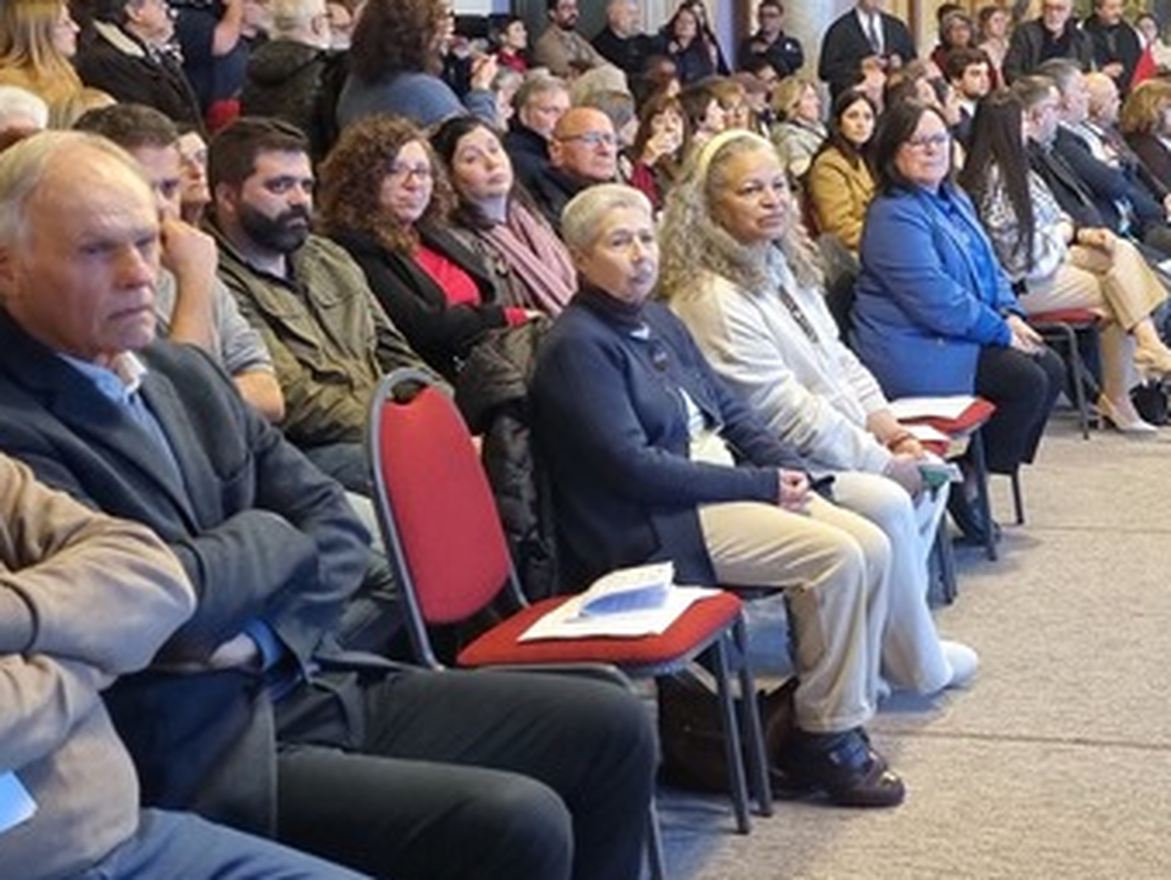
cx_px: 1067
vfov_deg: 23.2
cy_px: 272
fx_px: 2133
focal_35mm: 63
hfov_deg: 29.4
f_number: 1.8
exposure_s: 1/33
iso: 250
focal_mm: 5.4
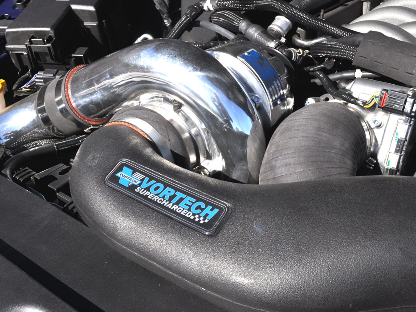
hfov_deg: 43.8
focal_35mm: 43
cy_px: 154
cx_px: 184
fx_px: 517
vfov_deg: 33.6
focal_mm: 26
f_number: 16
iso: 200
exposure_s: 1/160
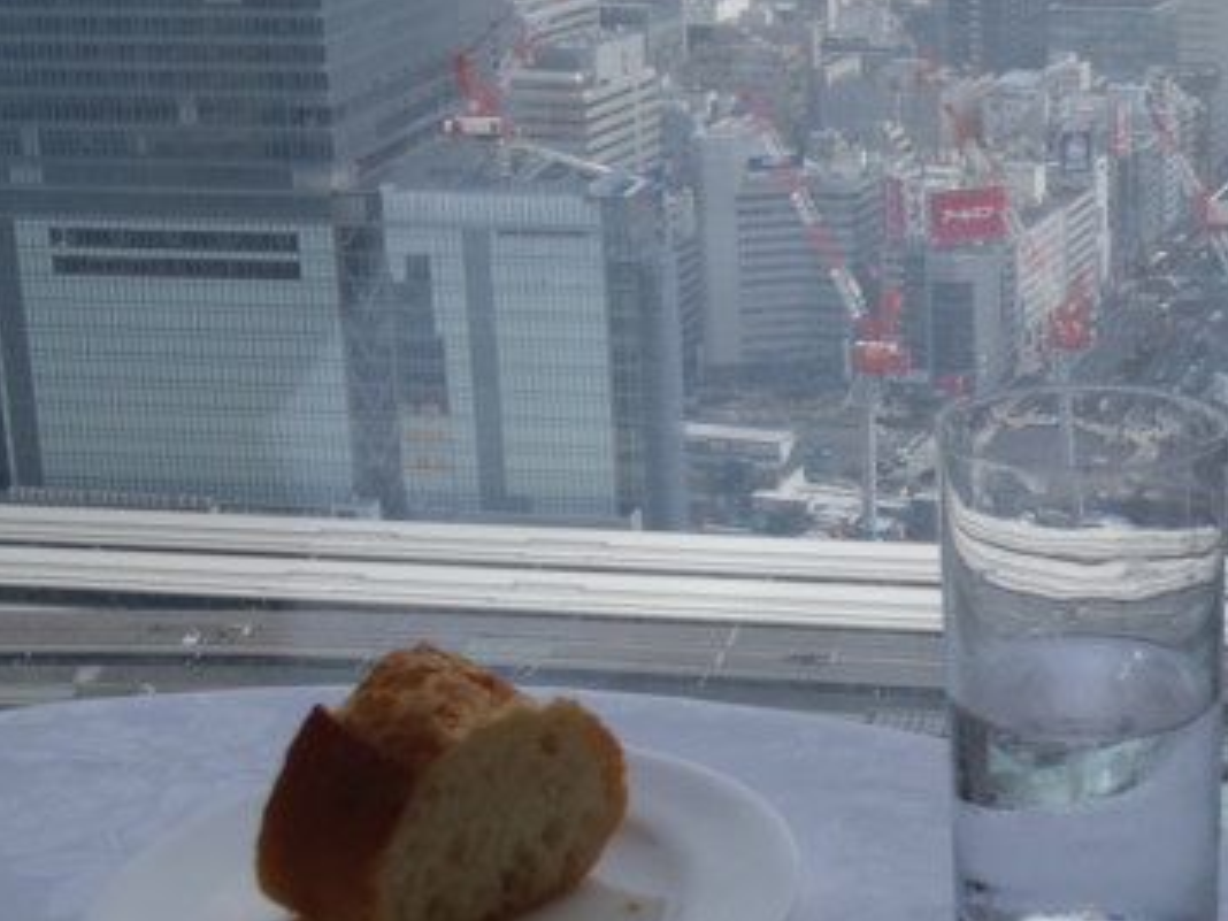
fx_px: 2270
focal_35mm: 64
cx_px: 942
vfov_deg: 22.7
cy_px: 214
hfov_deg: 29.7
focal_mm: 6.83
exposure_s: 1/80
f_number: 13
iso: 100
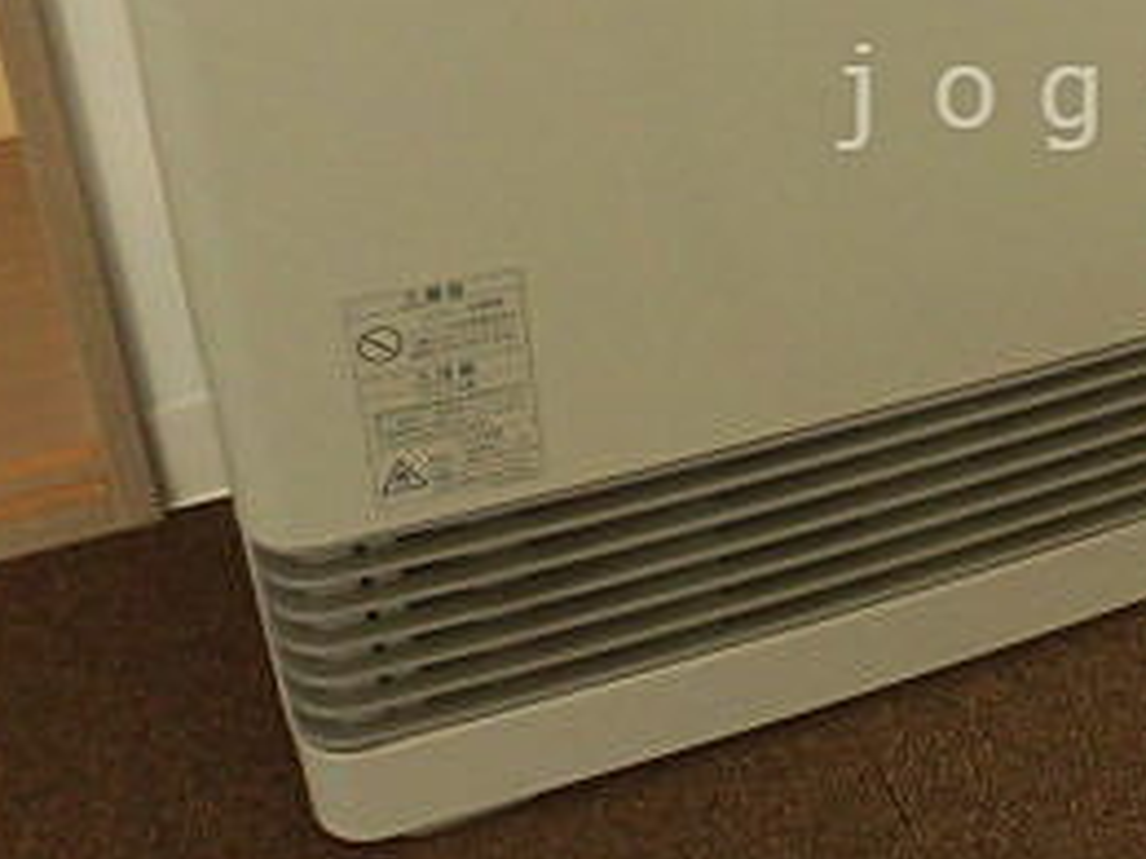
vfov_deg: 24.2
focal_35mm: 59
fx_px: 1953
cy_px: 97
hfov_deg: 30.5
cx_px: 1137
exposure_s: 1/80
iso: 160
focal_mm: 4.3
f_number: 3.1
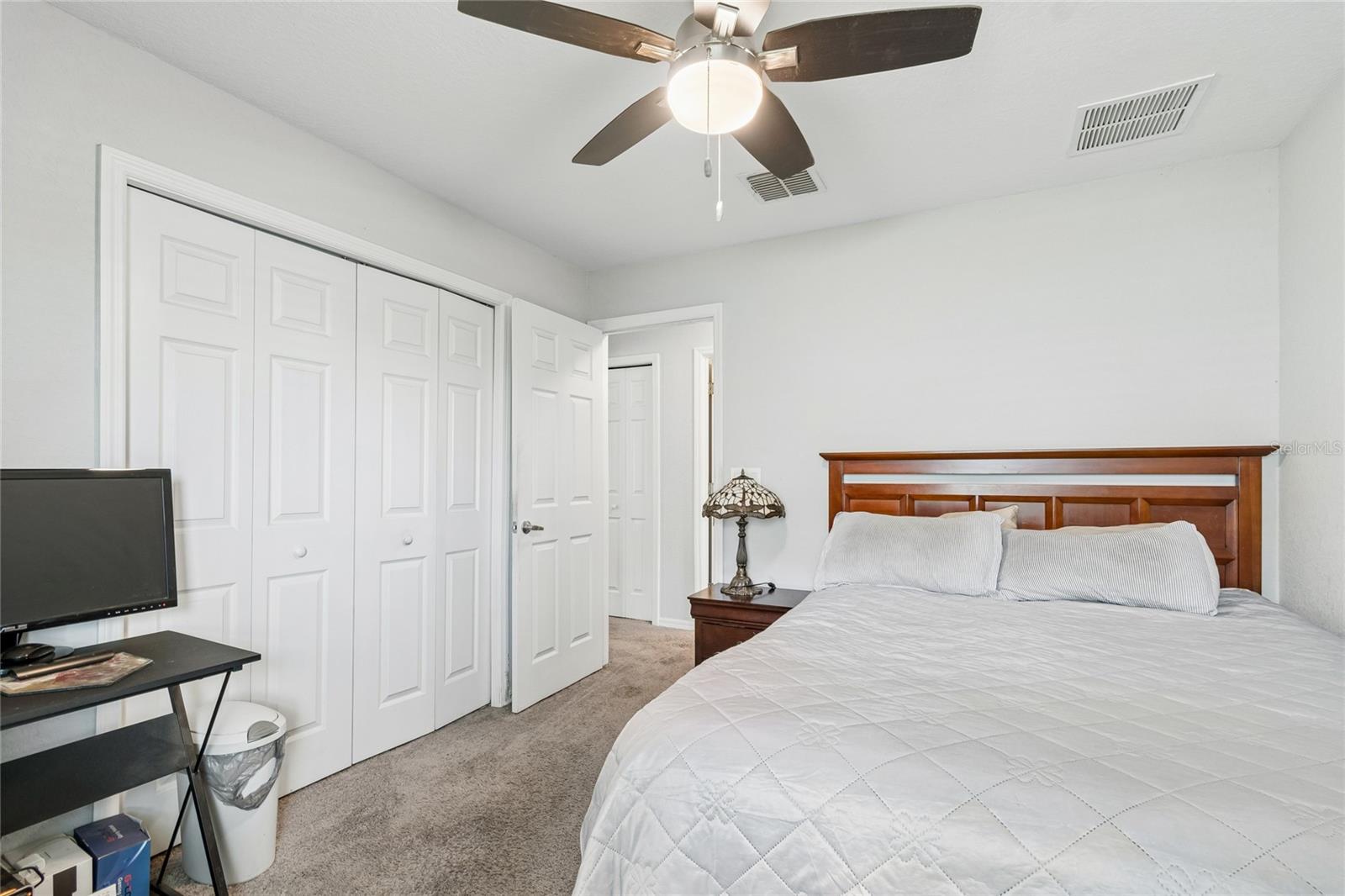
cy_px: 448
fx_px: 560
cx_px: 672
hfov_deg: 100.4
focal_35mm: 15
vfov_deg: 77.3
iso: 100
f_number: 7.1
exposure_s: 1/6
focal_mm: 10
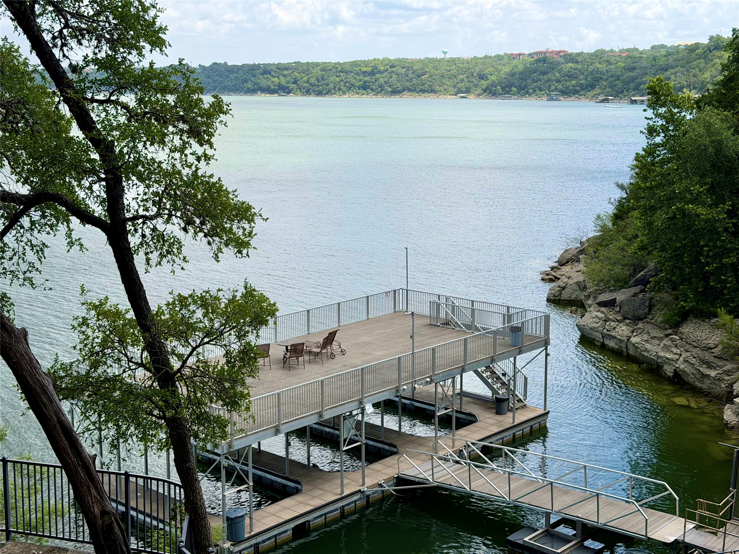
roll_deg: +0.0
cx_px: 370
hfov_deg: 39.7
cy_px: 277
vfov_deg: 30.3
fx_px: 1025
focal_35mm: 48
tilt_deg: -10.3
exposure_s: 1/3096
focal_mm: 6.76
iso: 64
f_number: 1.78
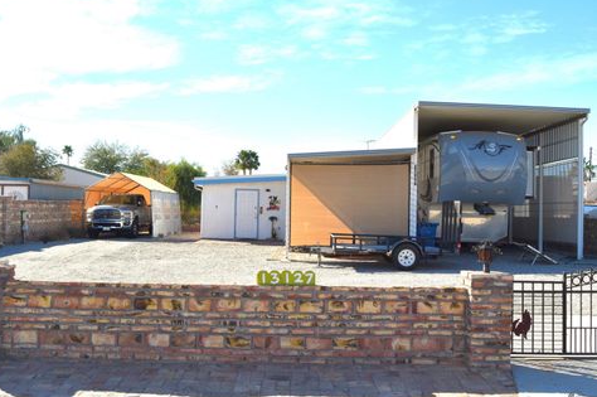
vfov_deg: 35.0
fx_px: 630
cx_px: 283
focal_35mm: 38
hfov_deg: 50.7
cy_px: 193
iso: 100
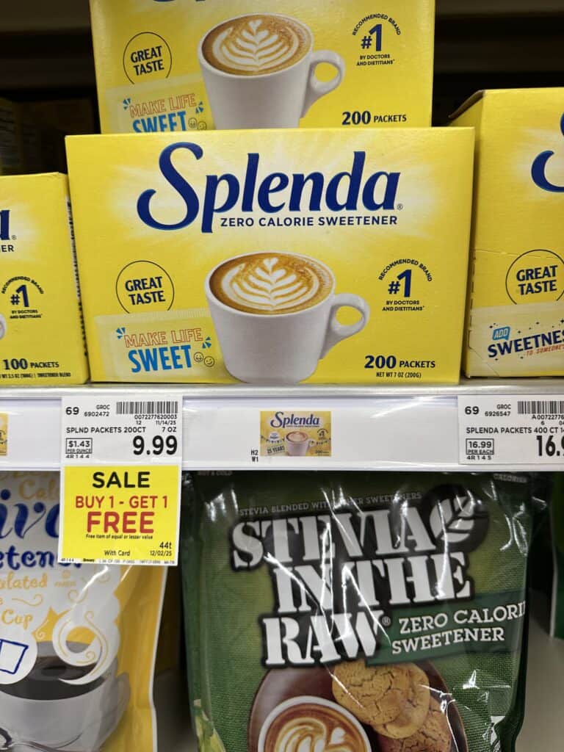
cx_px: 282
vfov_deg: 71.6
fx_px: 521
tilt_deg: -16.1
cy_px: 376
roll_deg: +0.9
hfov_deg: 56.8
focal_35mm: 24
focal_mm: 6.86
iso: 100
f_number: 1.78
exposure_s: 1/63
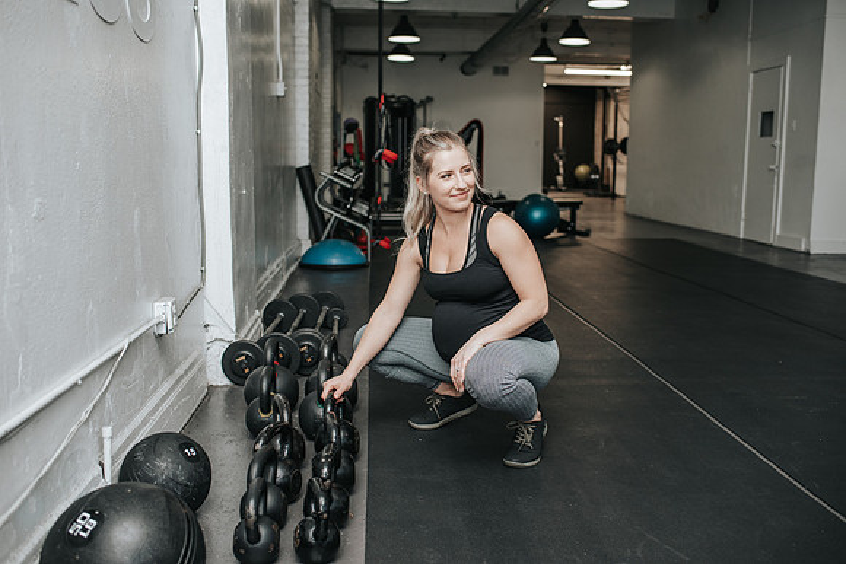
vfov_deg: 37.9
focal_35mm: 35
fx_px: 823
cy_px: 282
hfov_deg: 54.4
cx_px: 423
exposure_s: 1/200
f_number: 3.2
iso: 800
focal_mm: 35
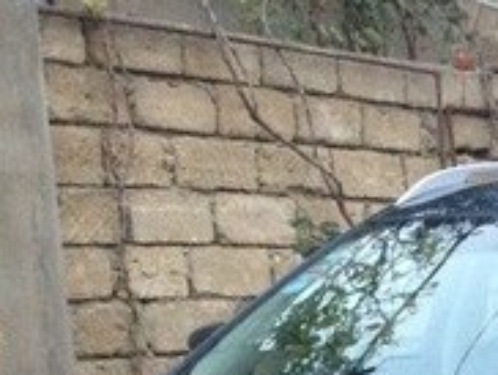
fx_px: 1513
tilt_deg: -17.3
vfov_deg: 12.9
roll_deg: +0.4
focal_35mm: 105
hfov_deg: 17.4
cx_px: 679
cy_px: 656
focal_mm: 4.15
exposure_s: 1/25
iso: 320
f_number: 2.2
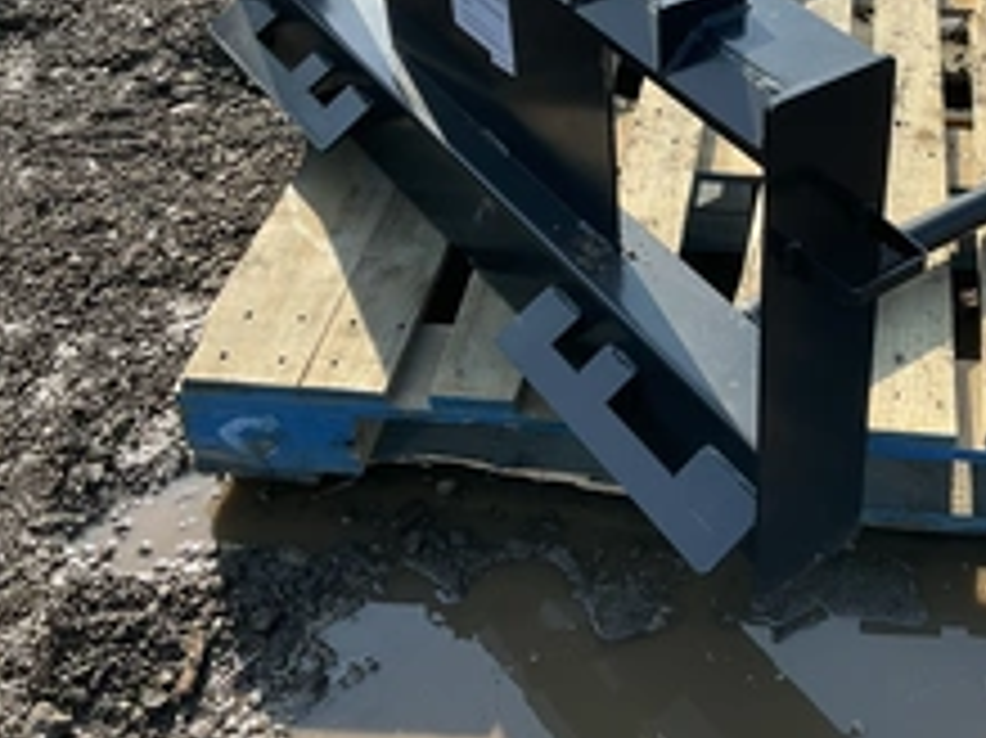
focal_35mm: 53
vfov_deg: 26.8
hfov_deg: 35.5
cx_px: 725
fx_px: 1509
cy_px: 117
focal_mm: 3
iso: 25
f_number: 1.8
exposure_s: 1/804
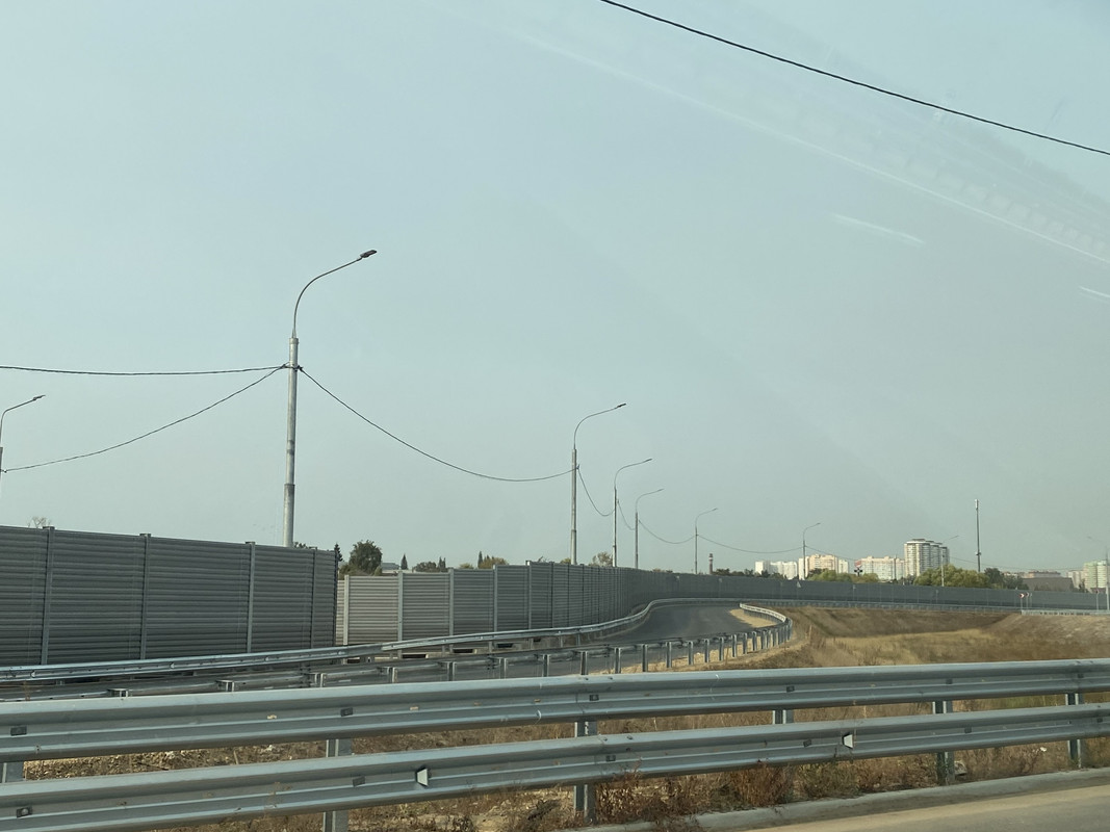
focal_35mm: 42
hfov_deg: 44.8
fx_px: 1347
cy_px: 416
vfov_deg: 34.3
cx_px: 555
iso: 32
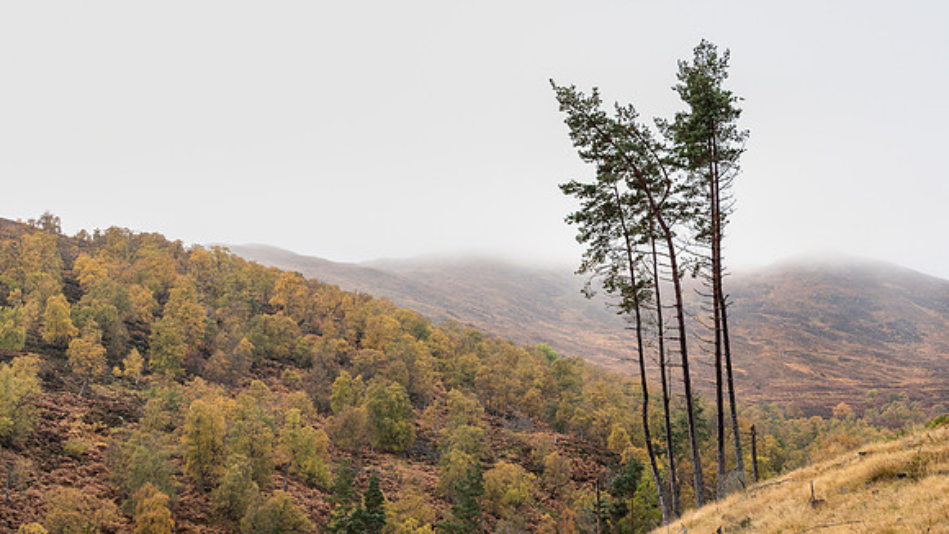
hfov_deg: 19.6
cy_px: 178
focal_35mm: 109
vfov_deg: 11.1
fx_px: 2741
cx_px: 474
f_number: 4
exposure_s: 1/250
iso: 200
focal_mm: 50
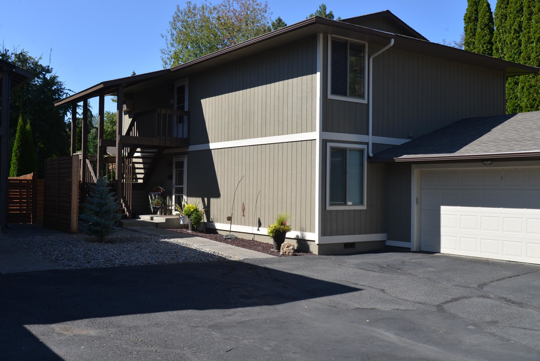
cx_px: 270
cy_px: 180
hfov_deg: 50.7
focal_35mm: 38
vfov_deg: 35.1
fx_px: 570
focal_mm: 38
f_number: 8
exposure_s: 1/250
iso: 125
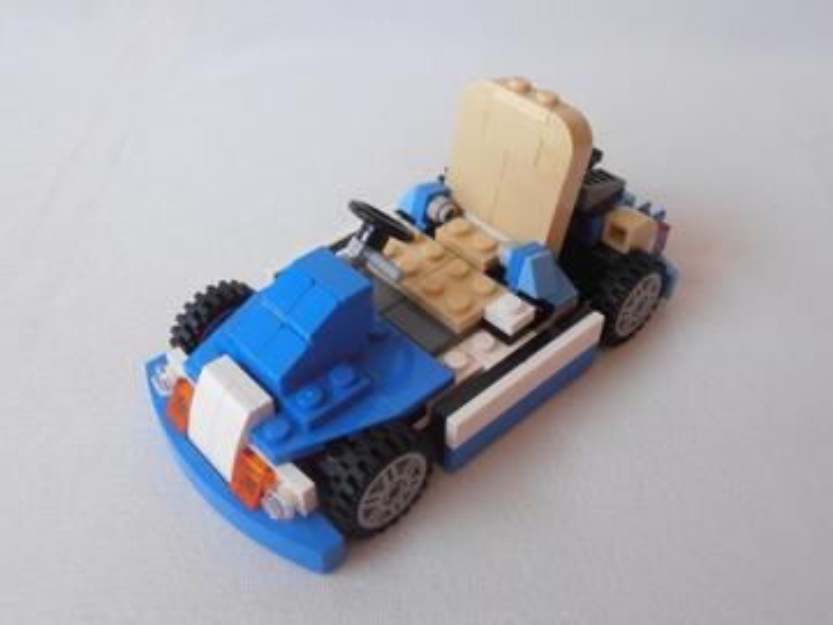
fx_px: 890
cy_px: 312
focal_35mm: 37
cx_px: 416
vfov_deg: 38.7
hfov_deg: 50.1
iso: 80
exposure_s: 1/40
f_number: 3.9
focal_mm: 6.61
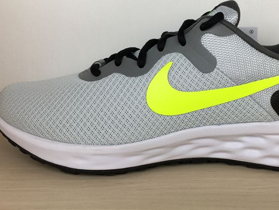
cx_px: 173
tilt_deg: -10.1
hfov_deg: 46.4
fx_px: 322
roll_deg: -0.3
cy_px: 88
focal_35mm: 40
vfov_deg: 35.9
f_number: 2.2
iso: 25
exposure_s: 1/124
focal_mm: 4.15
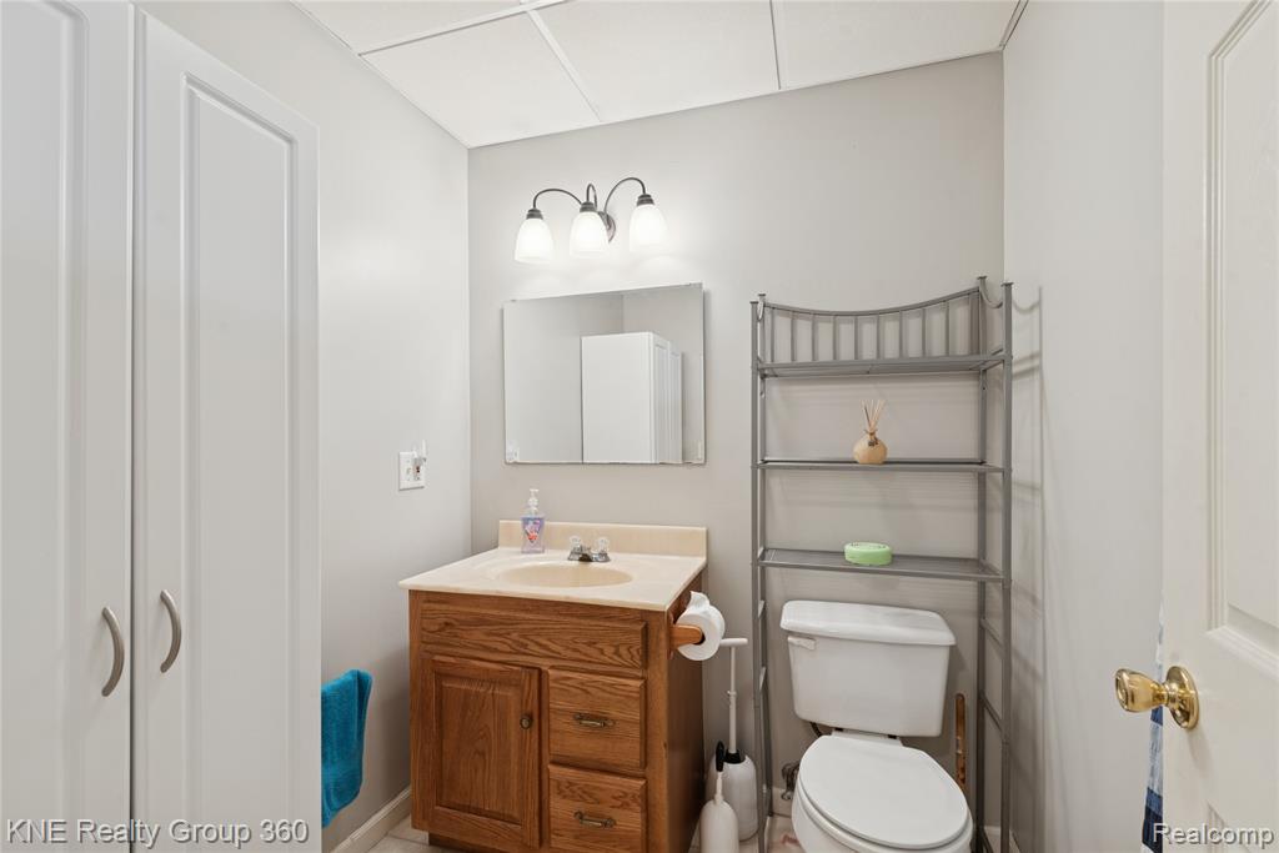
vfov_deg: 77.3
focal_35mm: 15
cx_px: 640
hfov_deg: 100.4
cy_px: 426
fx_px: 533
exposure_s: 1/20
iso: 400
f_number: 8
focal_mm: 15
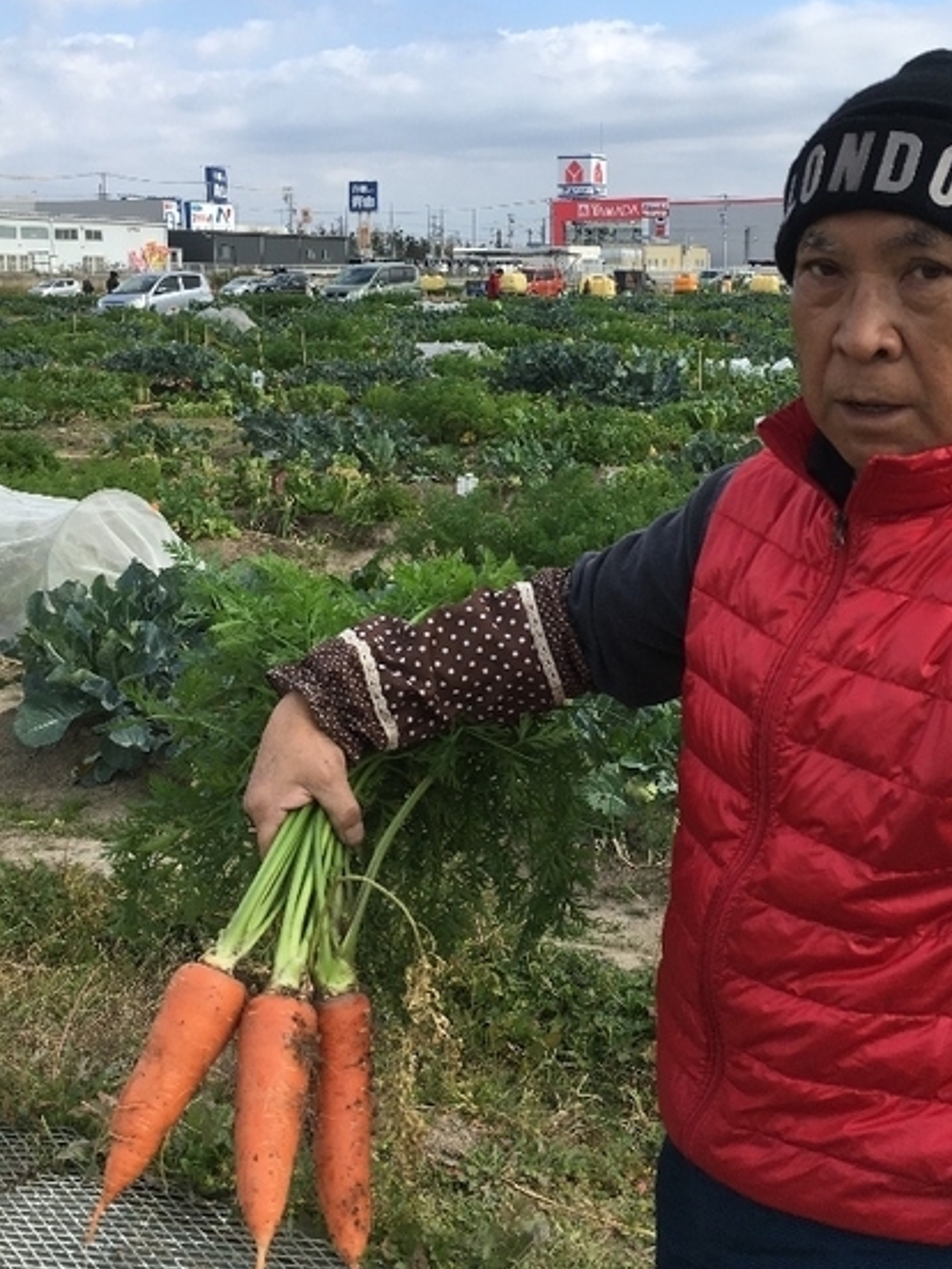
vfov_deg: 44.7
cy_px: 568
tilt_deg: -11.7
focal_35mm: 42
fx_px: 1540
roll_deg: +0.4
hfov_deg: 34.3
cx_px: 561
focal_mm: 4.15
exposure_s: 1/962
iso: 25
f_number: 2.2
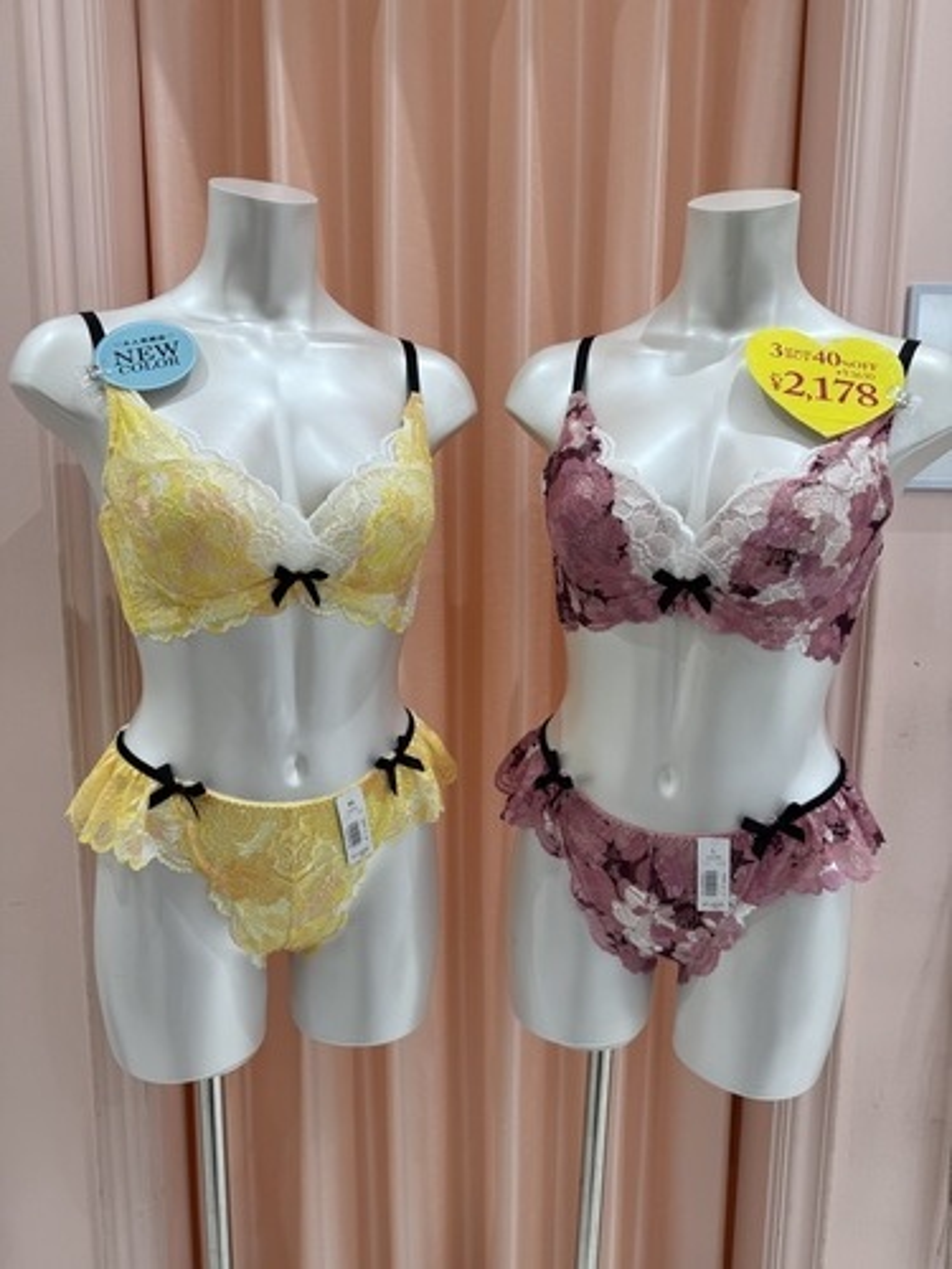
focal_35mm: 24
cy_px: 634
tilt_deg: -8.2
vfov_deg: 71.6
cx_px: 476
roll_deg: -1.1
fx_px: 880
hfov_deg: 56.8
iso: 50
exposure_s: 1/130
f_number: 1.78
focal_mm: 6.76
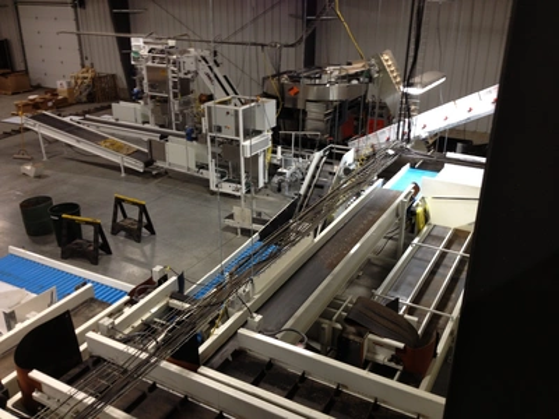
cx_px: 280
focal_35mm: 35
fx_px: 565
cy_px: 210
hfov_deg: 52.6
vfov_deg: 40.7
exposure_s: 1/20
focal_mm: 4.28
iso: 64
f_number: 2.4
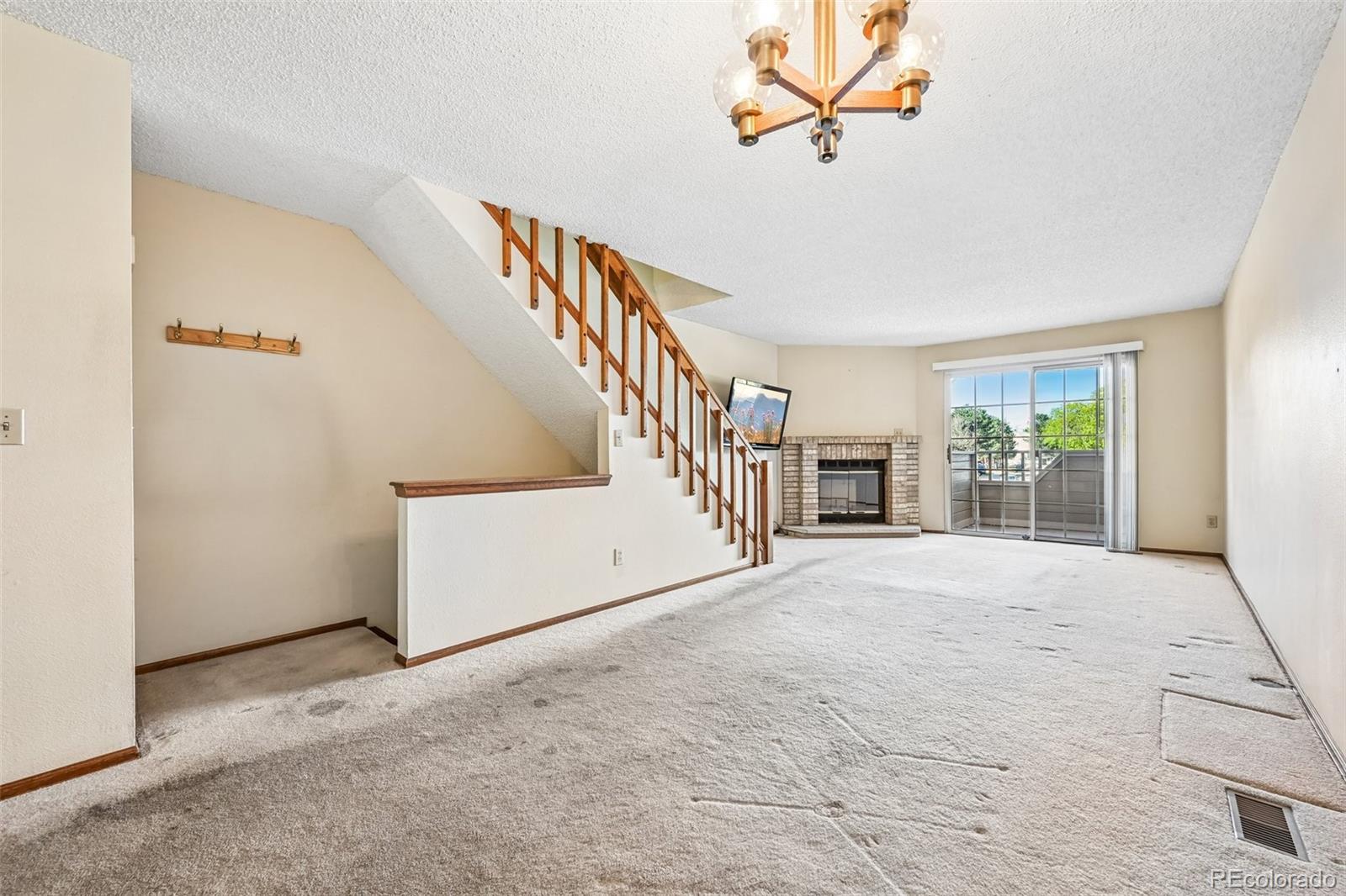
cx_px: 673
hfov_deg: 104.3
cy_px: 448
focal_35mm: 14
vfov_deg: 81.2
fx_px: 523
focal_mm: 14
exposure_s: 1/10
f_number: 11
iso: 400
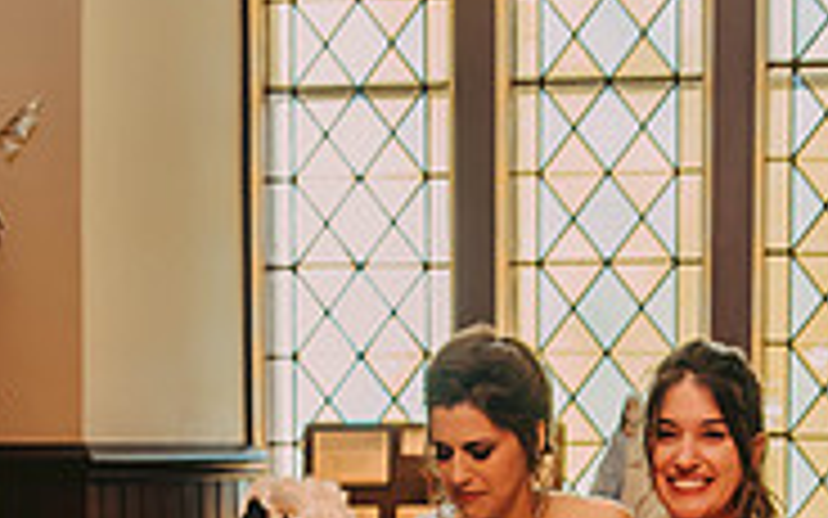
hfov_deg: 23.0
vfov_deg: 13.9
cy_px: 709
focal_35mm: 90
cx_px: 500
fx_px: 2031
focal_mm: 28
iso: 160
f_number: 2.8
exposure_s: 1/60
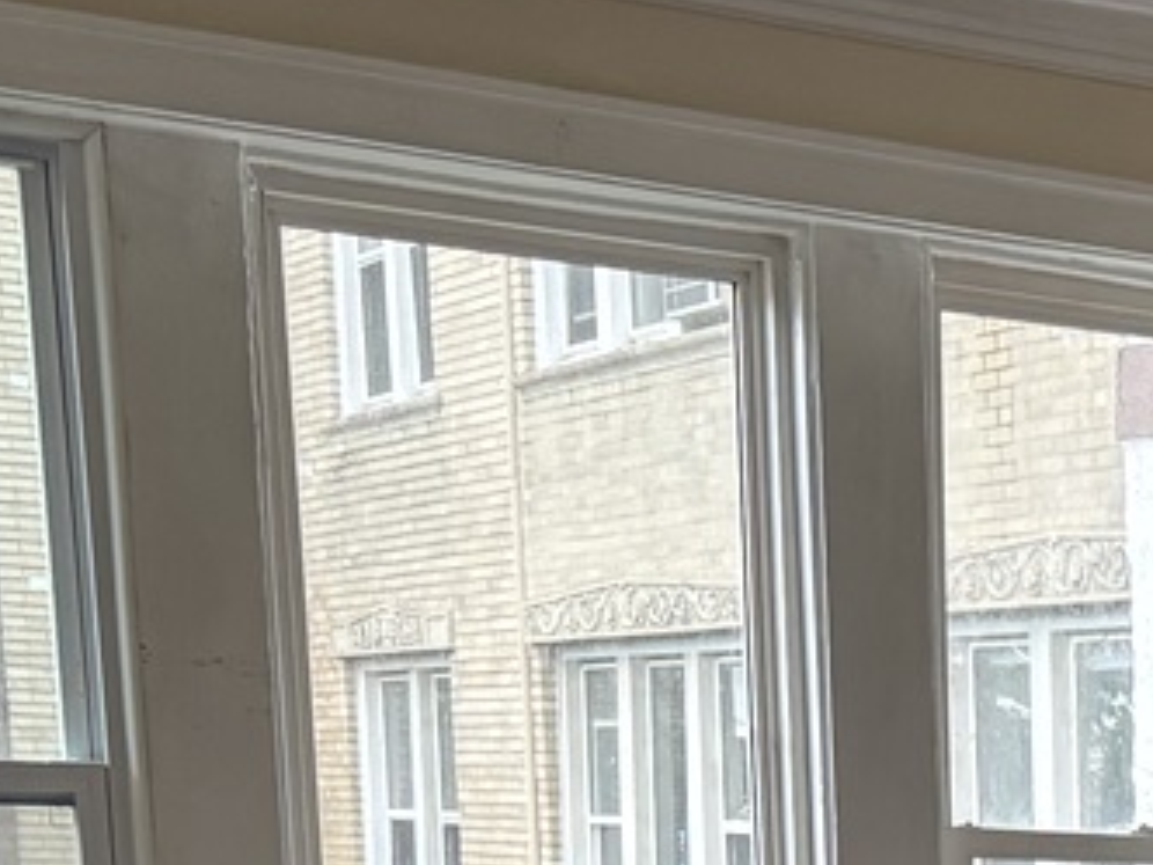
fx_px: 3464
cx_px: 1858
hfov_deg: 16.7
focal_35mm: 104
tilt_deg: -13.1
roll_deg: -1.8
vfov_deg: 12.7
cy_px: 1661
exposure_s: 1/60
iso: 400
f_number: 1.78
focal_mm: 6.76
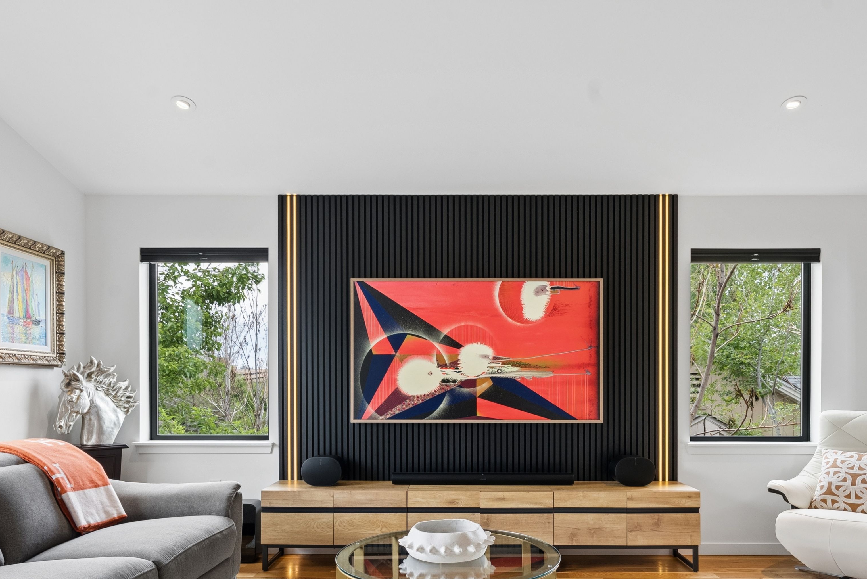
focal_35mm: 25
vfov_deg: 50.2
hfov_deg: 71.5
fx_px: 602
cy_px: 396
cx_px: 444
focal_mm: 18
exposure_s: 1/60
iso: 800
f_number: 9
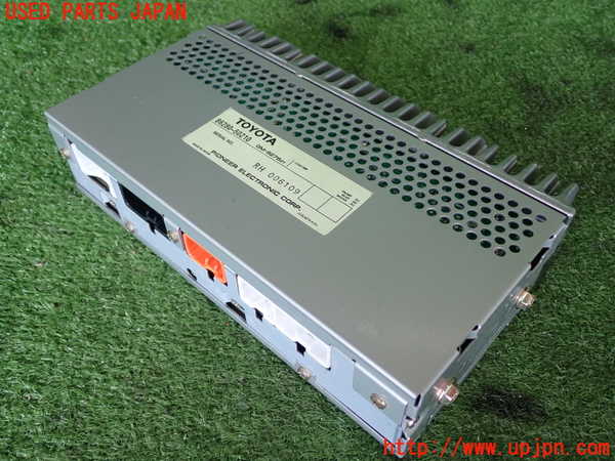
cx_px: 308
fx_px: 569
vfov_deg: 44.2
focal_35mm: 32
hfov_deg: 56.8
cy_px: 230
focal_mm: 5.79
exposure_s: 1/100
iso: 200
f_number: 2.4
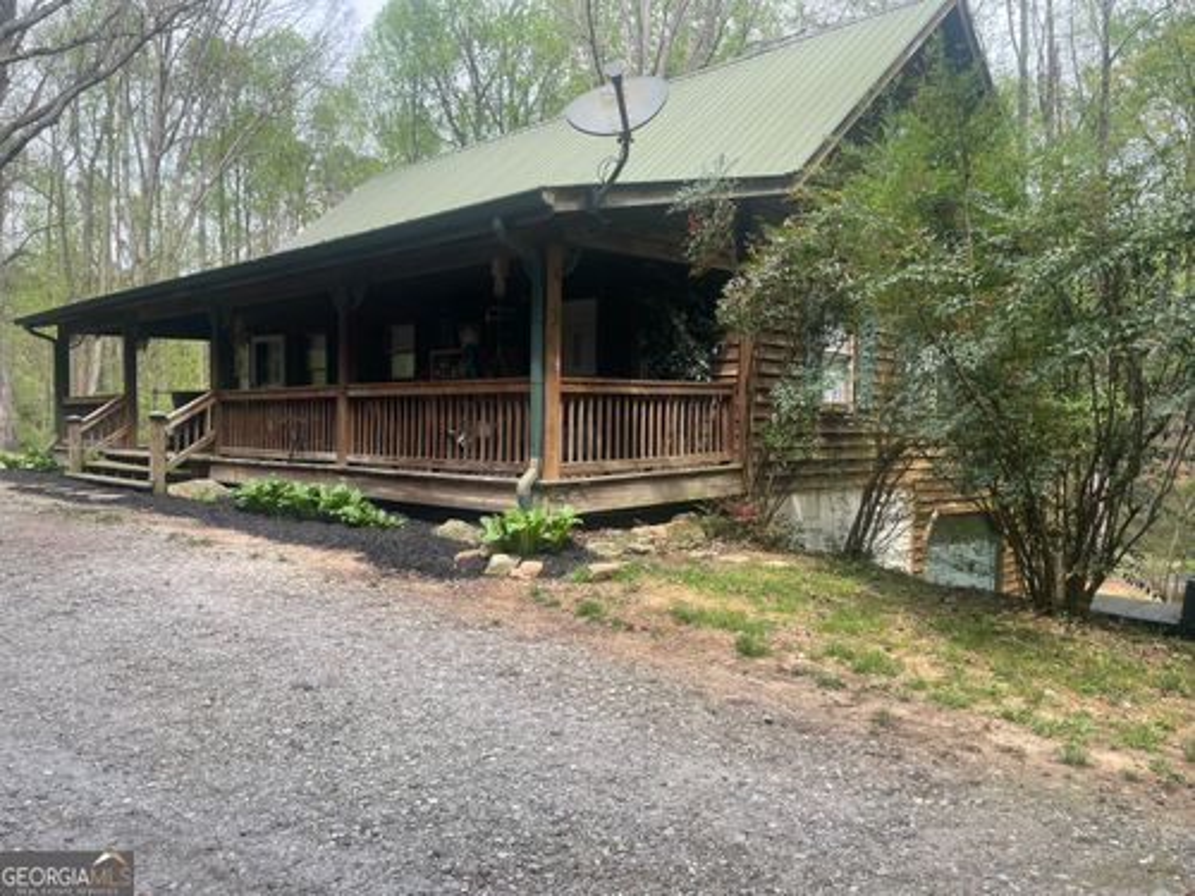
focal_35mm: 26
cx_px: 598
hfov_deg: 67.3
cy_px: 448
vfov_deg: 53.1
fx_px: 898
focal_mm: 4.2
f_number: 1.6
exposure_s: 1/836
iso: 32
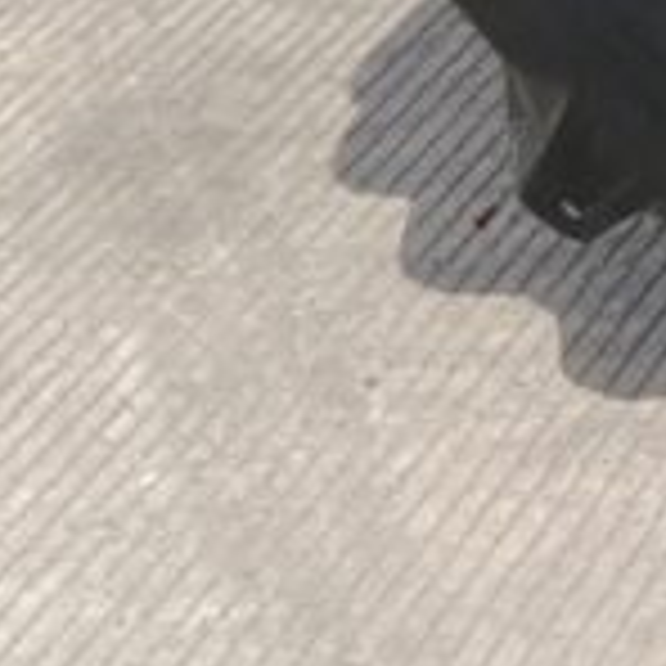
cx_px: 1935
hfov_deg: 8.4
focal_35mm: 177
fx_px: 3853
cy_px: -729
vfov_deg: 9.2
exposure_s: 1/1377
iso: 16
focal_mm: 3
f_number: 1.8
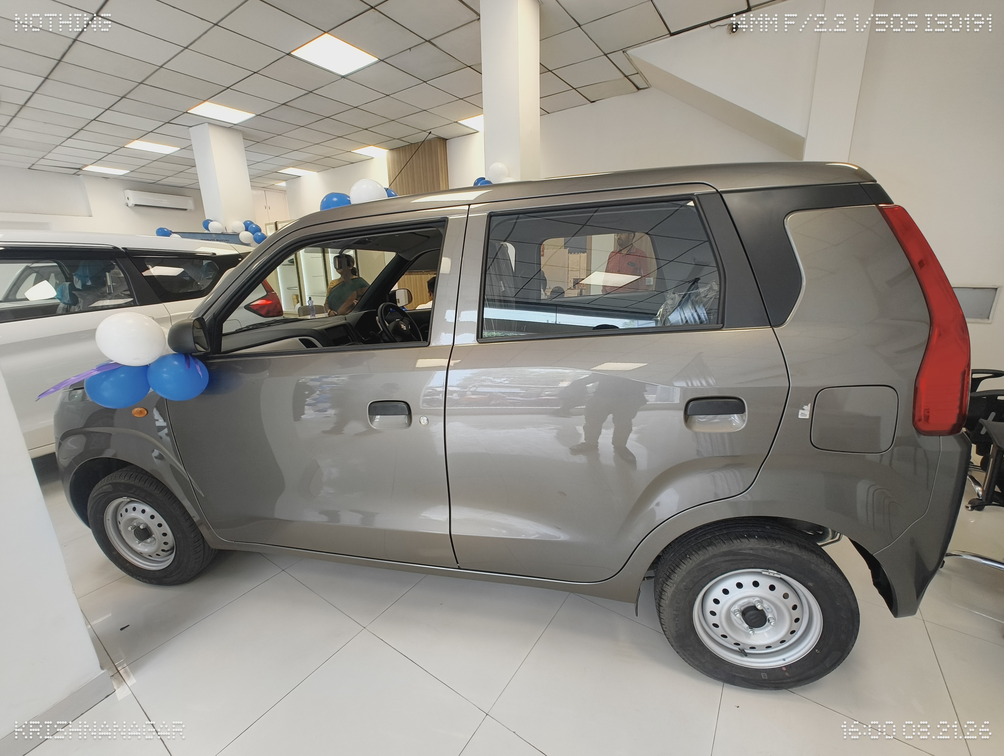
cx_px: 502
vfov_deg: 85.8
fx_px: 407
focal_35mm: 14
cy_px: 378
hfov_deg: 102.0
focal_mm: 2.15
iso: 191
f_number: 2.2
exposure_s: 1/50
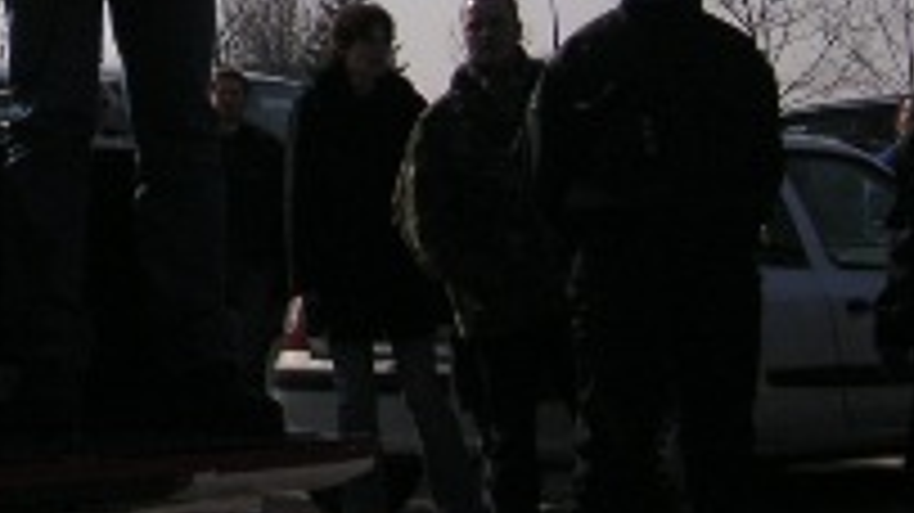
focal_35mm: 119
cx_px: -203
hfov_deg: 17.2
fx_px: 2883
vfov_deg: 9.8
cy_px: -297
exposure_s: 1/500
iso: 50
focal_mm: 6.1
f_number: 6.7
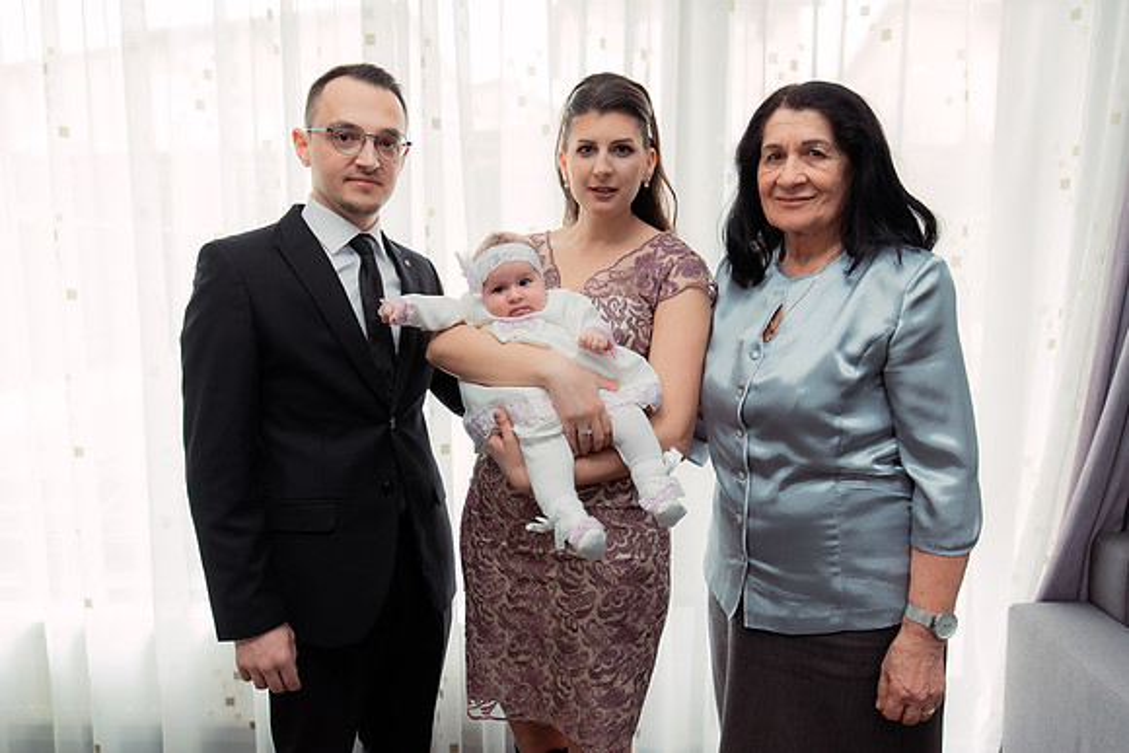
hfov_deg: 69.4
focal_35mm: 26
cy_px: 376
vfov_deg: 49.6
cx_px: 564
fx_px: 816
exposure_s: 1/200
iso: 800
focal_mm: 26
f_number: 2.8
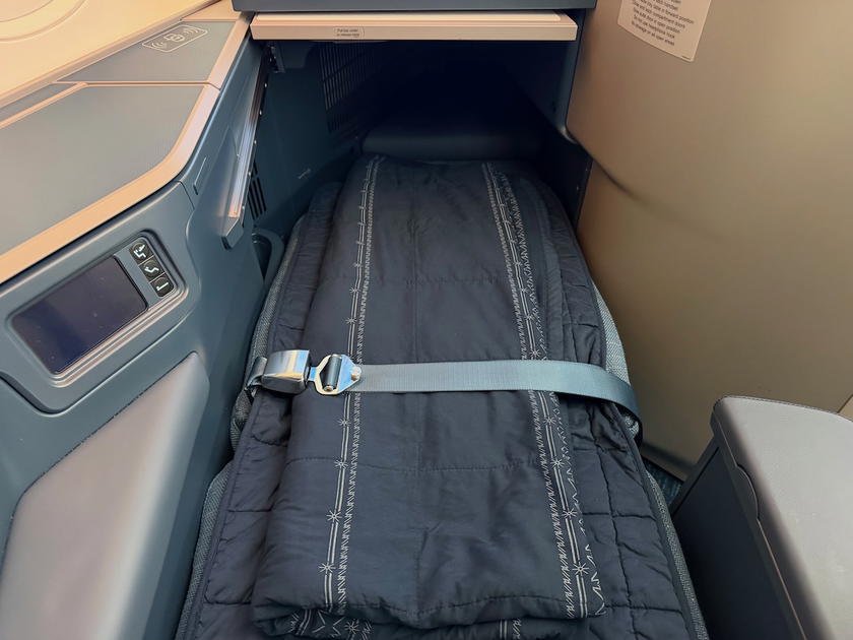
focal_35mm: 24
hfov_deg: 71.6
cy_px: 320
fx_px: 591
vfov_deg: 56.8
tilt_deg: -44.4
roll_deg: -0.2
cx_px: 426
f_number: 1.78
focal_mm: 6.76
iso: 1000
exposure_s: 1/32
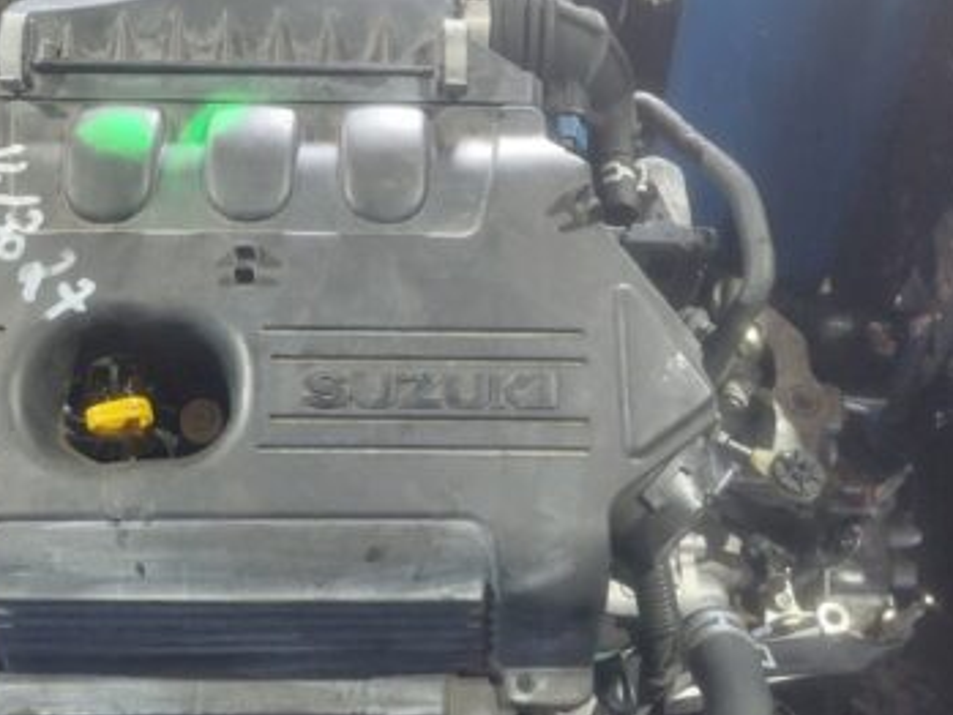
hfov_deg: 43.7
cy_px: 412
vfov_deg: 33.6
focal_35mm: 43
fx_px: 1184
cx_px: 390
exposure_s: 1/33
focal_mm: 5.23
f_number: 1.8
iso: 500
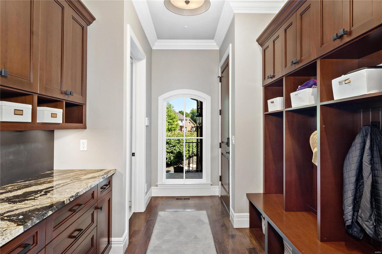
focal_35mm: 20
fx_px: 212
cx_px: 191
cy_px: 127
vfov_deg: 61.9
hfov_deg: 84.0
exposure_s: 1/6
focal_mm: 10
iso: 400
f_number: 8
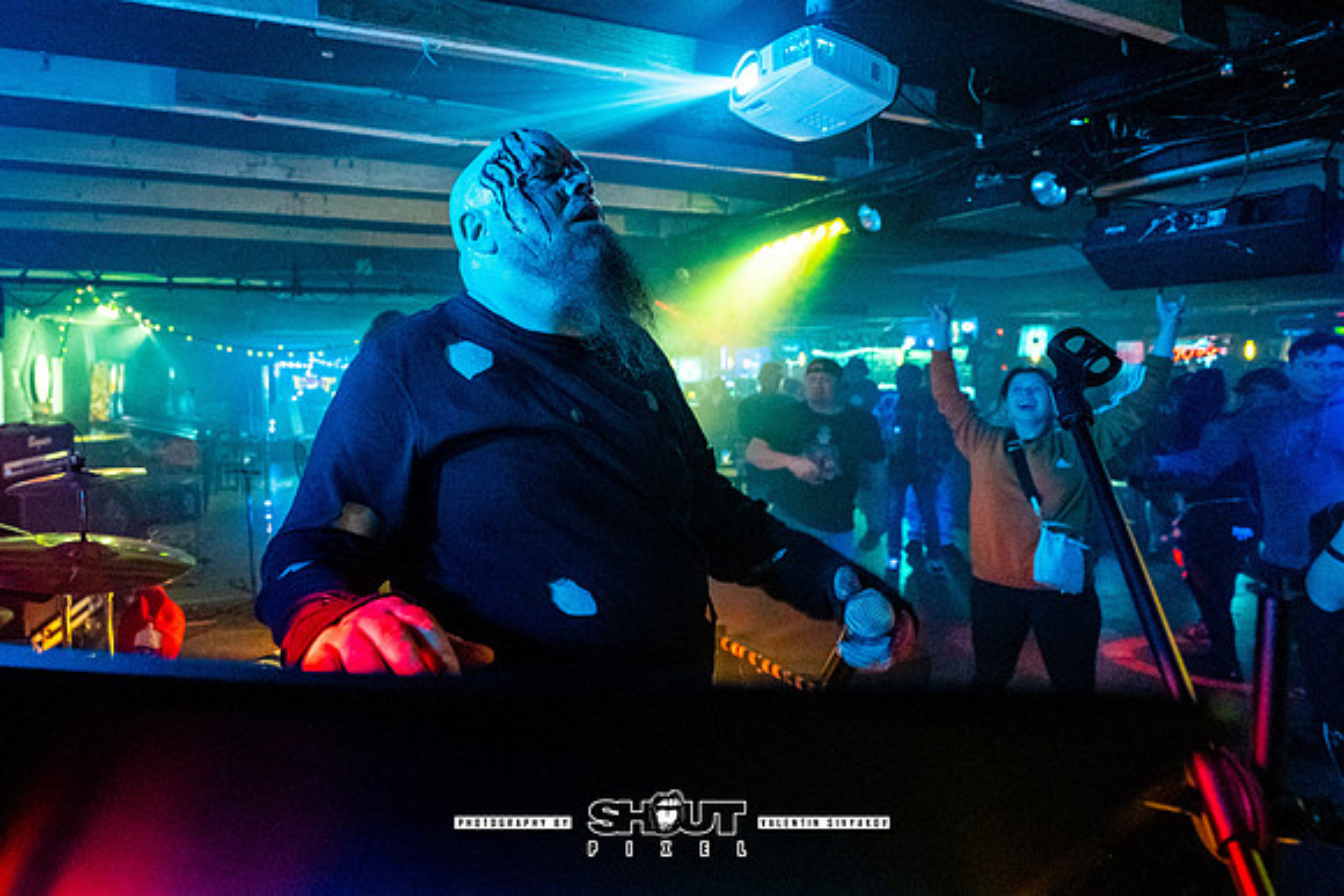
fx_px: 664
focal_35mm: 18
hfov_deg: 88.6
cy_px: 368
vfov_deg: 67.5
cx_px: 491
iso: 4000
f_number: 2.8
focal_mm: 14
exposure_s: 1/160
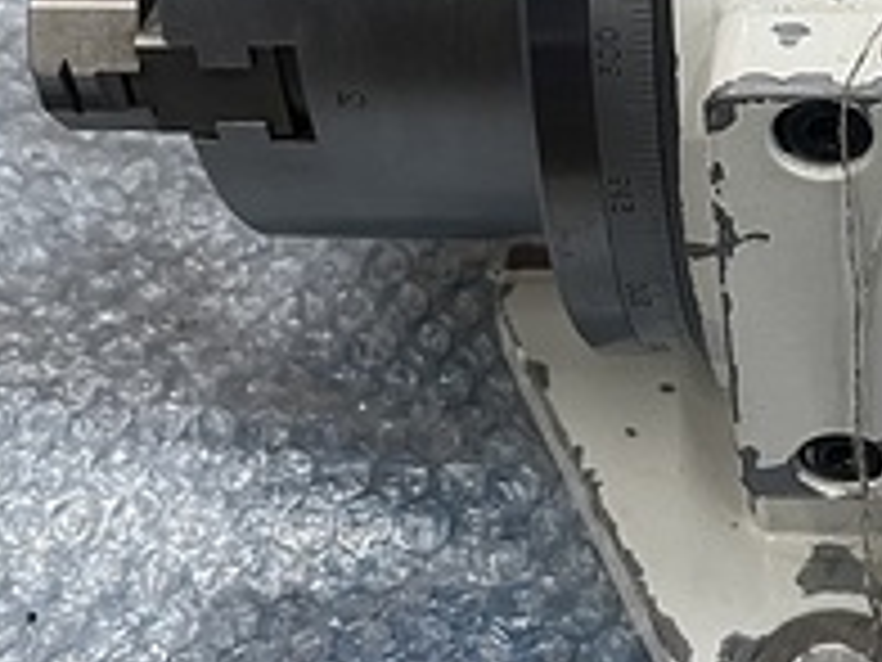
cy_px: -212
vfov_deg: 16.4
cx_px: 914
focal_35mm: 85
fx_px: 2166
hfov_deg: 22.0
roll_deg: +1.6
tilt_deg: -36.0
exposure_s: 1/76
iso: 125
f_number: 1.6
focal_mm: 5.1
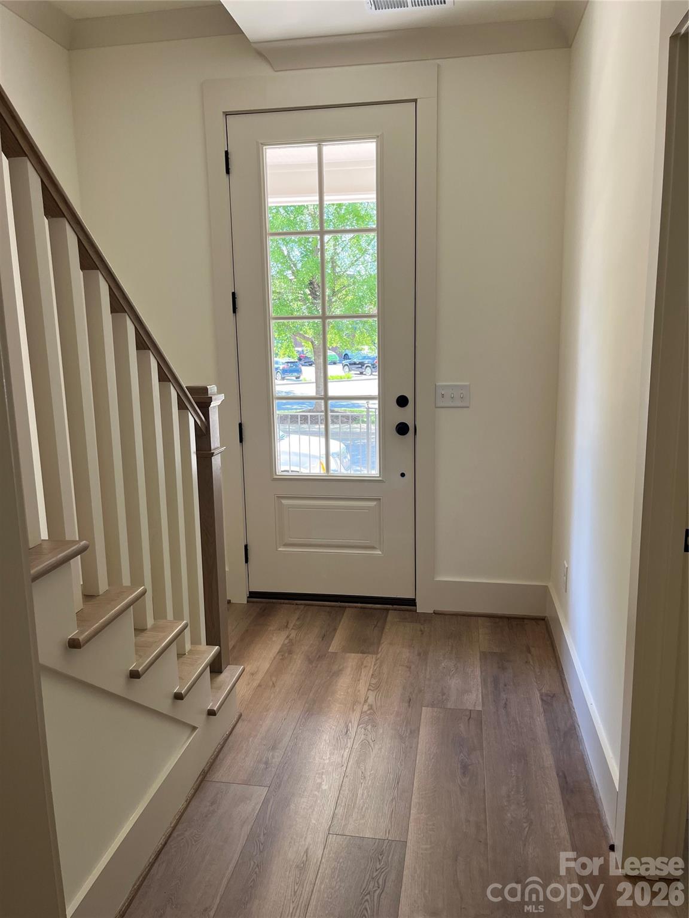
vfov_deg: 67.3
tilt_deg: -8.7
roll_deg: +1.2
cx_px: 344
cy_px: 459
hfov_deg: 53.1
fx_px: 690
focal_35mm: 26
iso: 80
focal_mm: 5.1
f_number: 1.6
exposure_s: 1/121
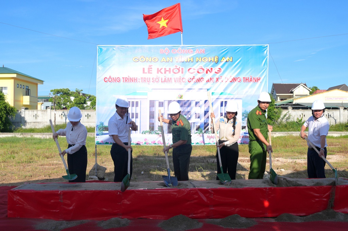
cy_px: 116
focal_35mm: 36
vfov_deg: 36.7
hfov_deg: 53.2
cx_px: 174
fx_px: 347
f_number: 5
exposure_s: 1/1250
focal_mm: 24
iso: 100
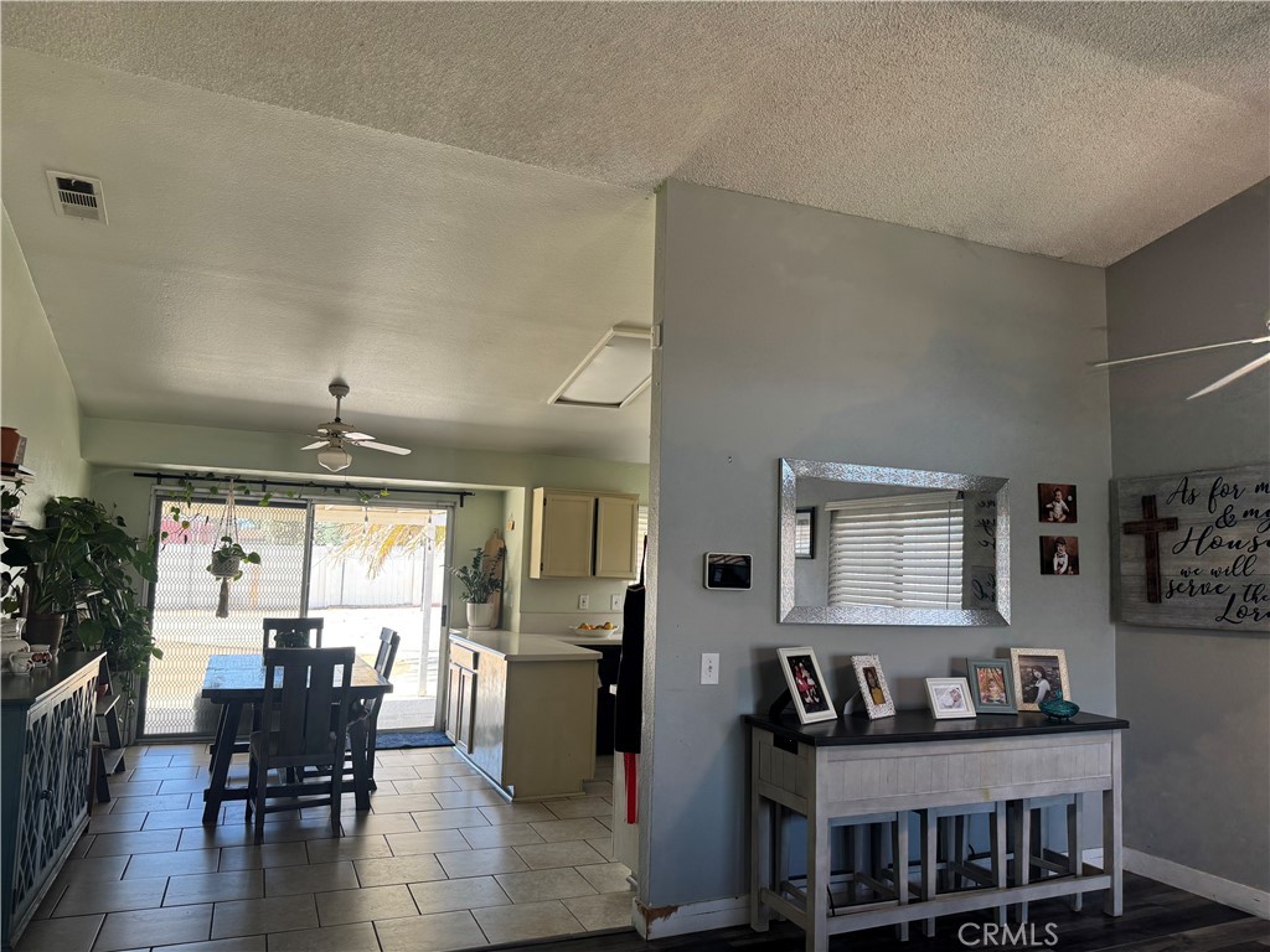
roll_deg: -2.0
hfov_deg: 71.6
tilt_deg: +5.1
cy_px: 476
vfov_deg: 56.8
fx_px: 881
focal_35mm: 24
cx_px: 635
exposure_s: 1/149
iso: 100
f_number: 1.78
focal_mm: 6.76
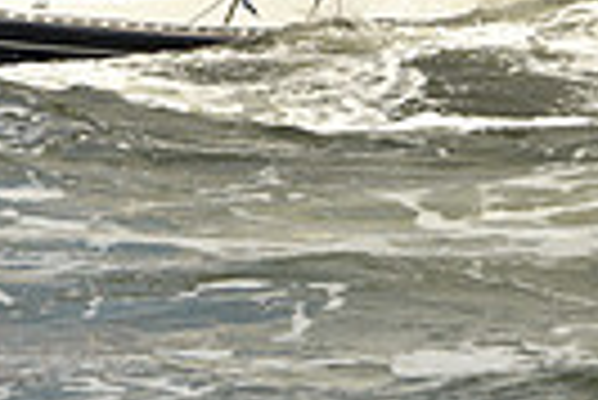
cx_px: 373
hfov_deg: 6.7
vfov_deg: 4.5
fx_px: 5088
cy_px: -357
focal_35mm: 306
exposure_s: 1/800
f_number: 10
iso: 250
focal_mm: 70
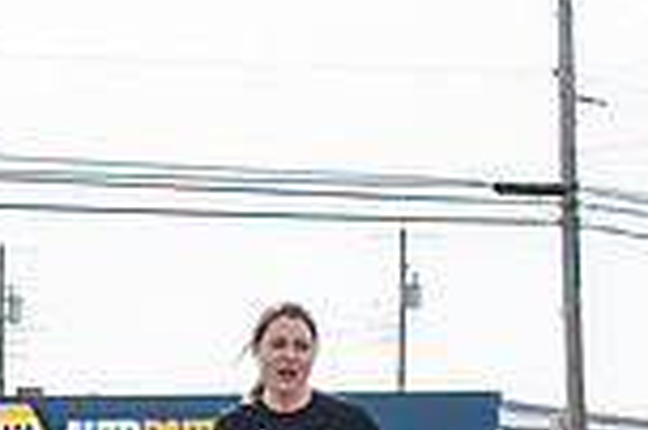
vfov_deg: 6.1
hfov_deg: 9.2
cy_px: 536
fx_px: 4046
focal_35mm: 225
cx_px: 232
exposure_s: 1/3200
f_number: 4
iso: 800
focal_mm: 35
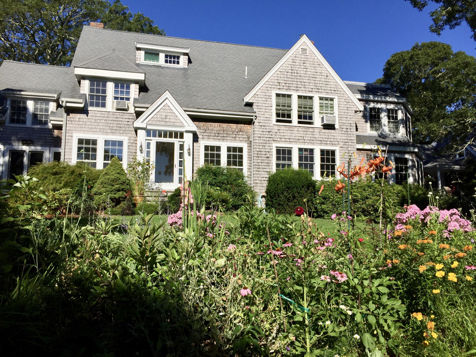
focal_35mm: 29
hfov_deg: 61.7
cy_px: 178
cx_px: 238
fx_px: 399
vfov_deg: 48.2
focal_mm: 4.15
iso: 32
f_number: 2.2
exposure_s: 1/3597
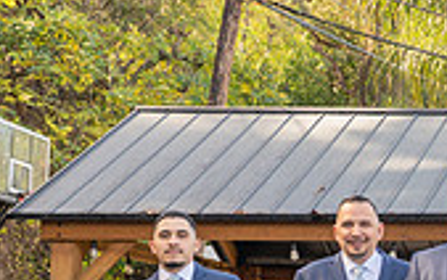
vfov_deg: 9.2
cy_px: 271
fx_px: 1732
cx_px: 605
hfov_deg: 14.0
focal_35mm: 142
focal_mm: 27
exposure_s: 1/160
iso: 320
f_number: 6.3
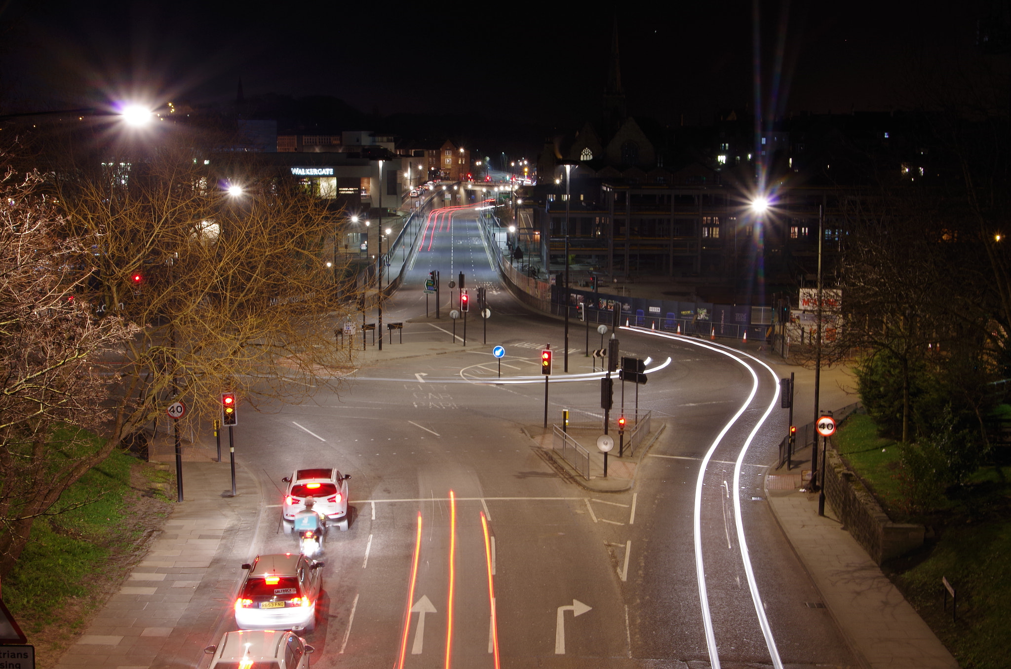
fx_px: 1177
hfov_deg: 46.5
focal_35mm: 42
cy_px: 334
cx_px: 506
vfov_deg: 31.7
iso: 200
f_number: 11
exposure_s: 10
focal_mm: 28
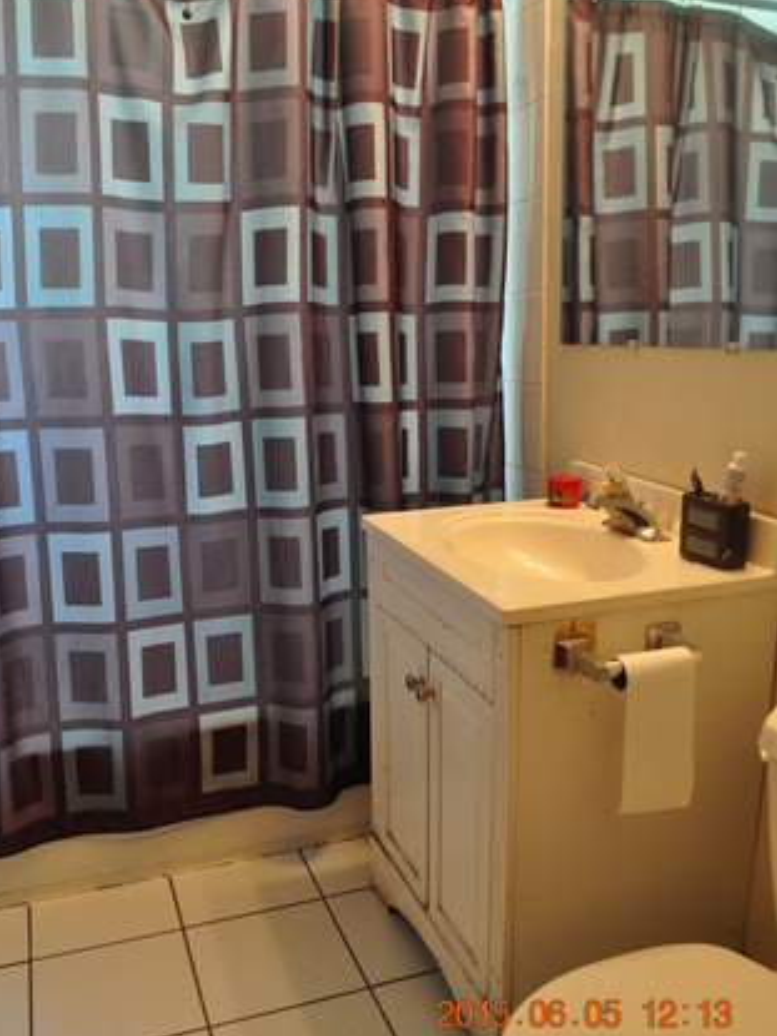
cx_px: 381
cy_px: 542
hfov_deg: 46.8
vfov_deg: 60.0
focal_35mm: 30
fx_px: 898
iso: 450
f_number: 6.3
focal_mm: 18
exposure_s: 1/15
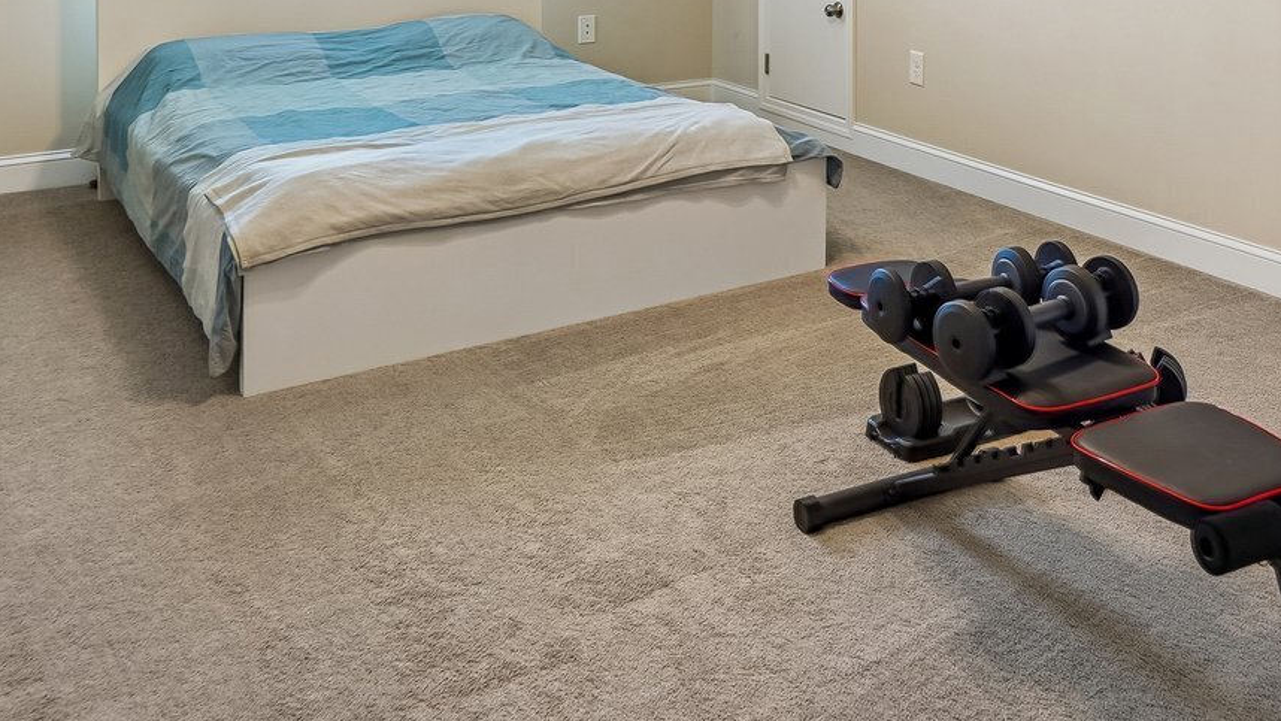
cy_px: -169
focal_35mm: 40
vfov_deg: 26.1
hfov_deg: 49.6
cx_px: 855
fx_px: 1359
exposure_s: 1/2.5
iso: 50
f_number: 5
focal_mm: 16
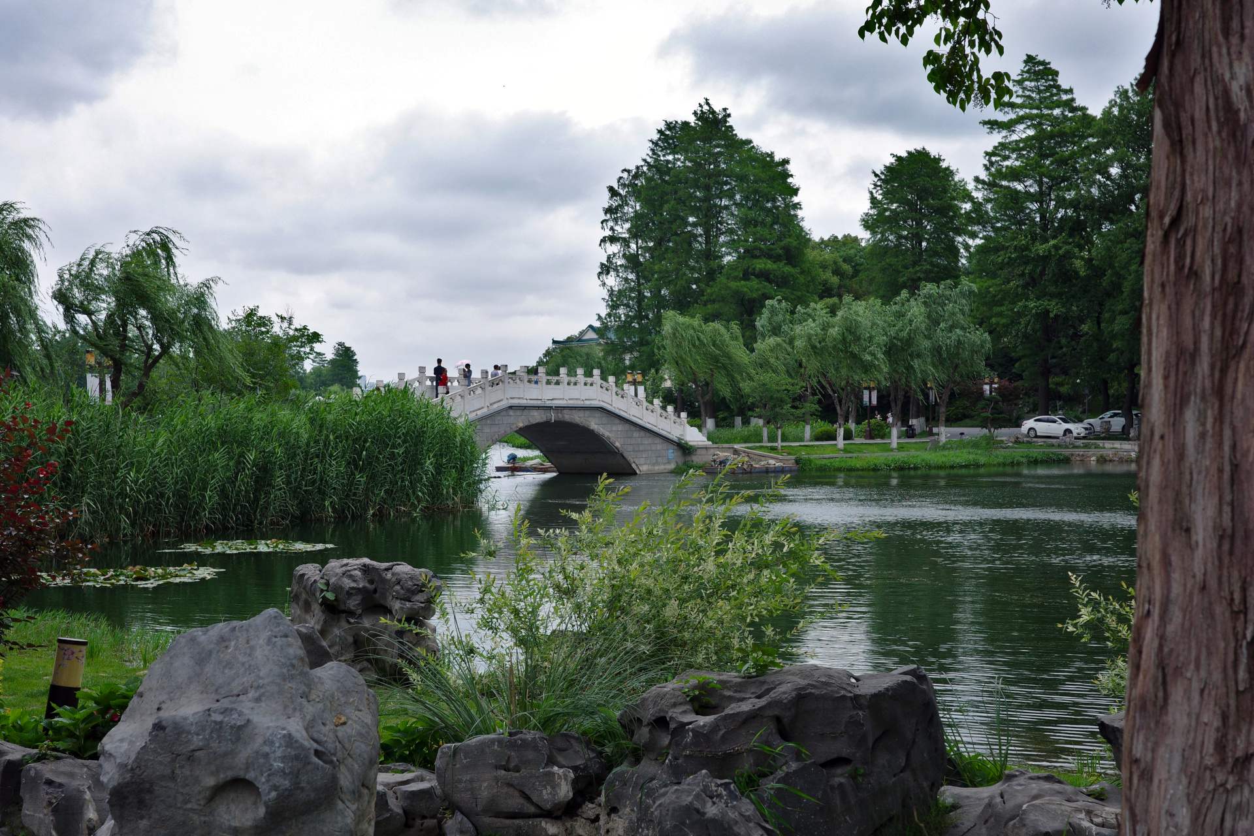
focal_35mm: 40
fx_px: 1393
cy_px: 418
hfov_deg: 48.5
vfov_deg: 33.4
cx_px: 627
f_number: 5.6
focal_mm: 26
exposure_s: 1/500
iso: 200
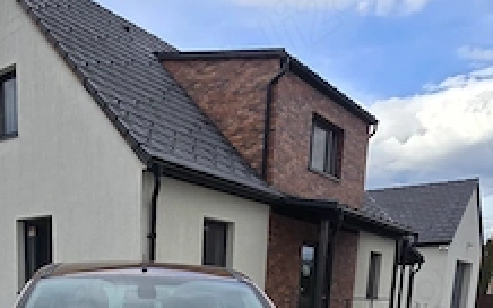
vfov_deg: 27.8
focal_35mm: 38
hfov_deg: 50.0
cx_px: 140
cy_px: 401
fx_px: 510
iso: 50
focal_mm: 2.2
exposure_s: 1/1129
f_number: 2.2
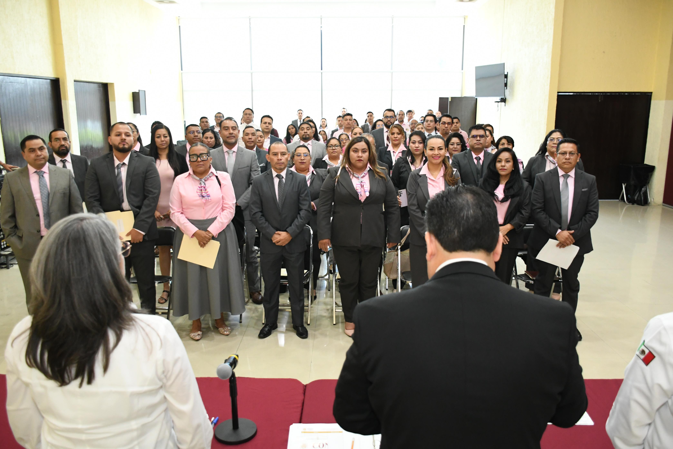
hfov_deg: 61.9
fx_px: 561
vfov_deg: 43.6
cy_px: 224
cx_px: 336
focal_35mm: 30
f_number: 3.5
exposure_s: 1/100
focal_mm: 20
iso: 2500
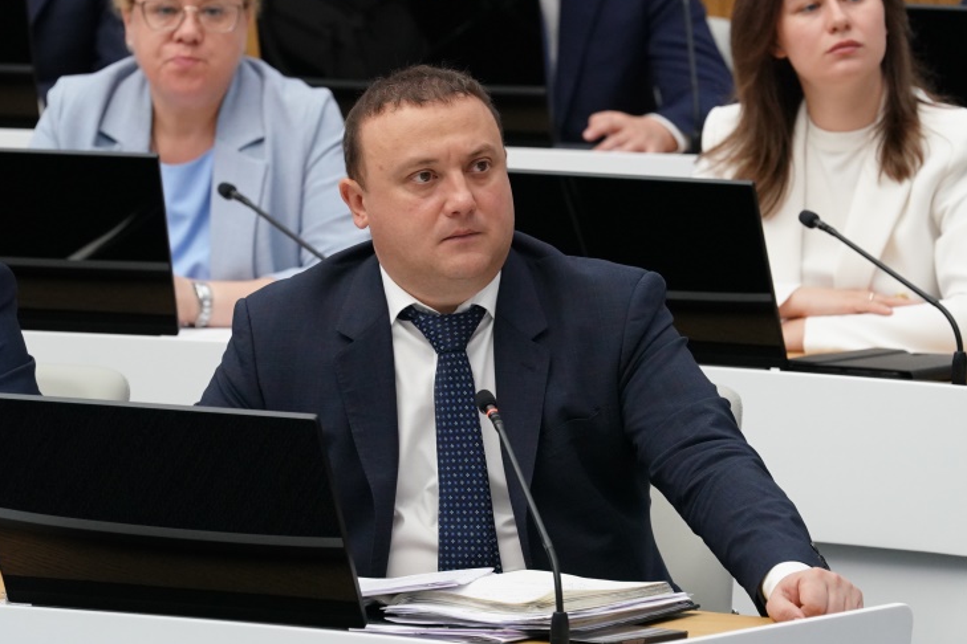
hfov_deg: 7.3
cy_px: 199
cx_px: 545
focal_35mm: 281
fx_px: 7547
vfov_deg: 4.9
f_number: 5.6
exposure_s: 1/250
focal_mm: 200
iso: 4000
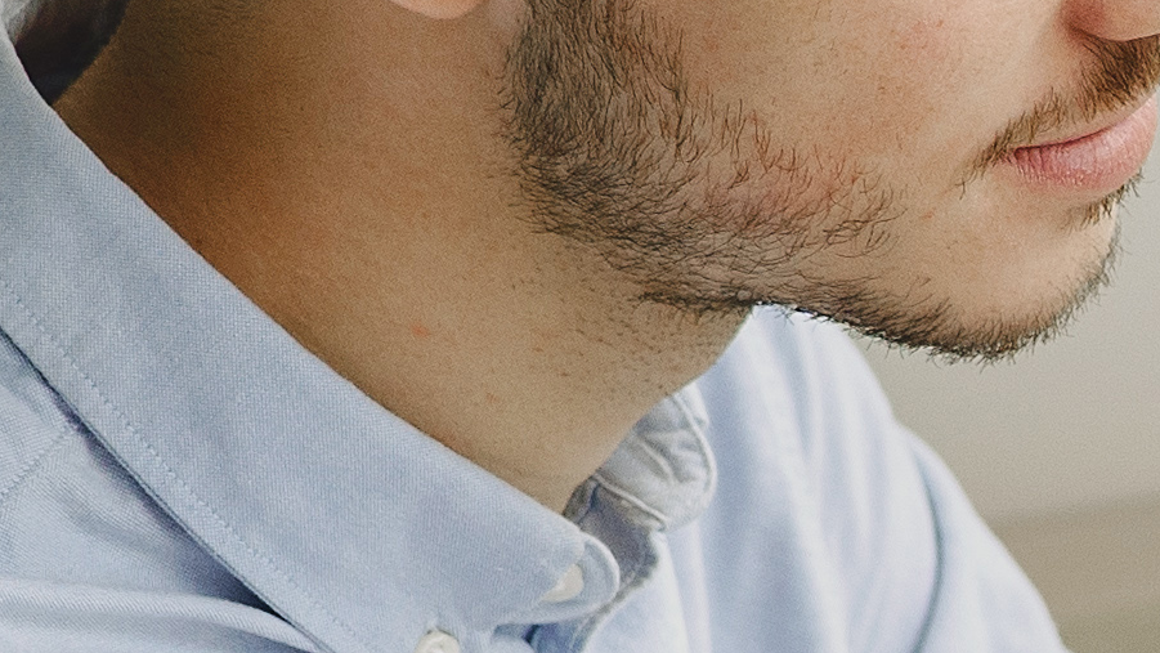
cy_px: 1269
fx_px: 18241
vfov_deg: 2.0
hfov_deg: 3.6
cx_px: 2594
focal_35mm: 593
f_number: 2.8
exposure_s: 1/1600
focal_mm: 85
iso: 640
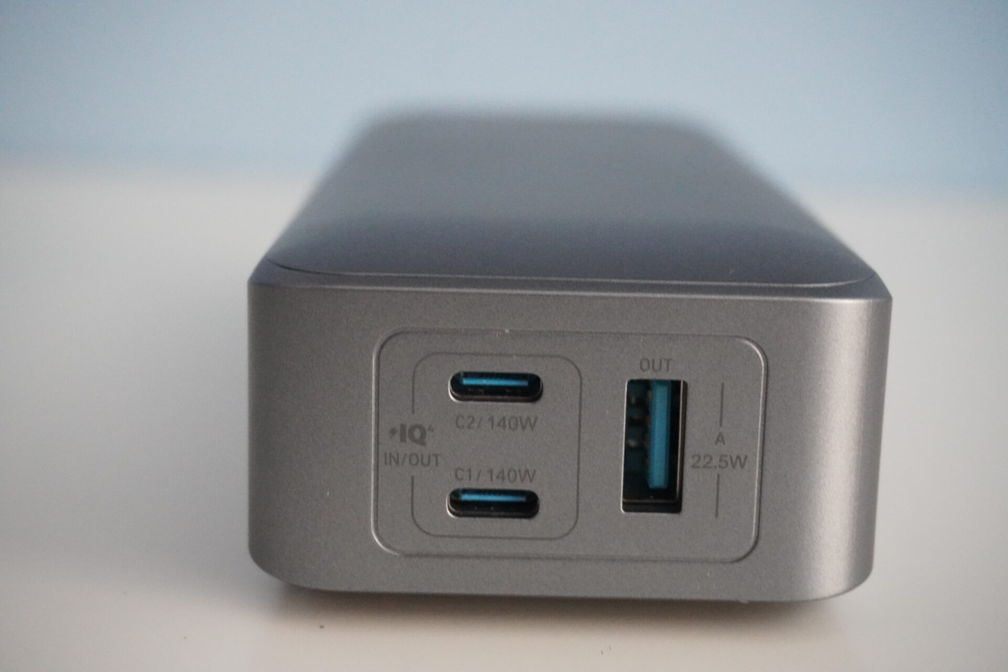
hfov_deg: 33.4
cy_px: 336
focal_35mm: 60
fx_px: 1680
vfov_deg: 22.6
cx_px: 504
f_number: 5.6
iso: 6400
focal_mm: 40
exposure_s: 1/60
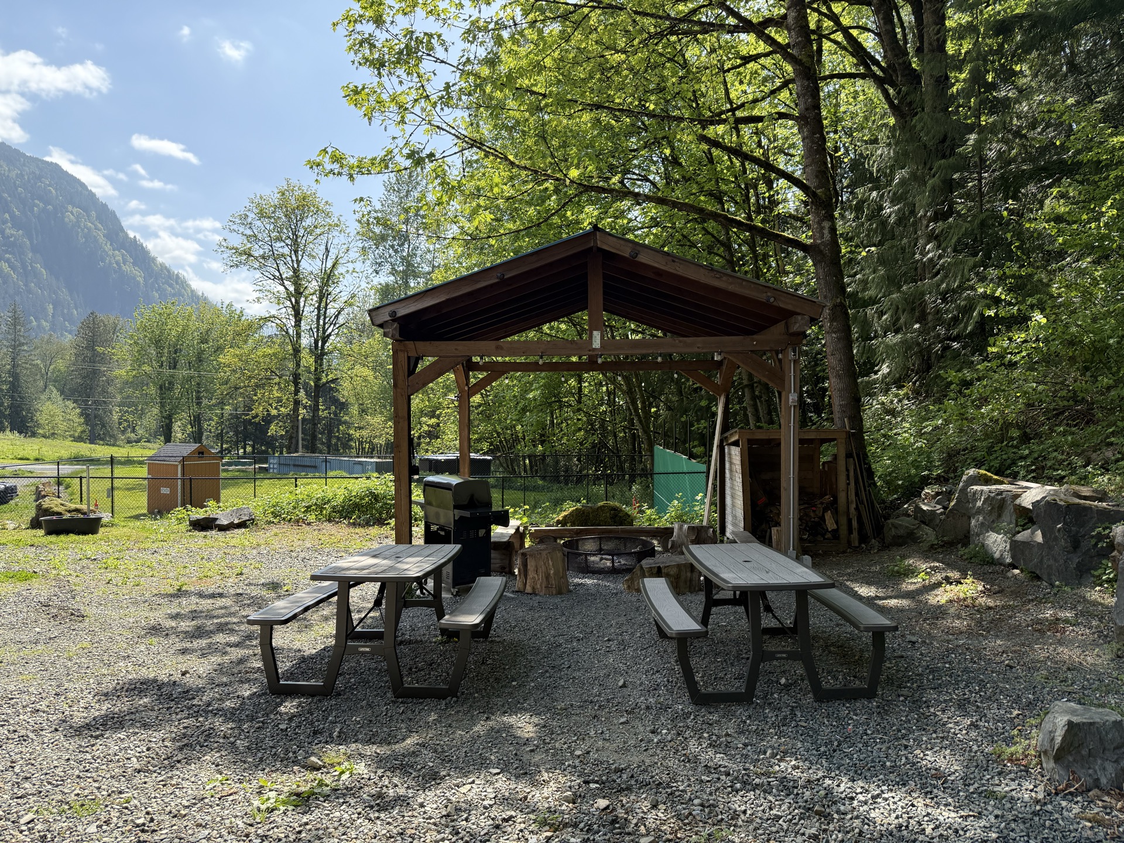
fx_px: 779
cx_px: 562
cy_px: 422
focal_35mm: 24
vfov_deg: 56.8
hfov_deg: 71.6
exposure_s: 1/1770
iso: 100
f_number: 1.78
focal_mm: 6.76
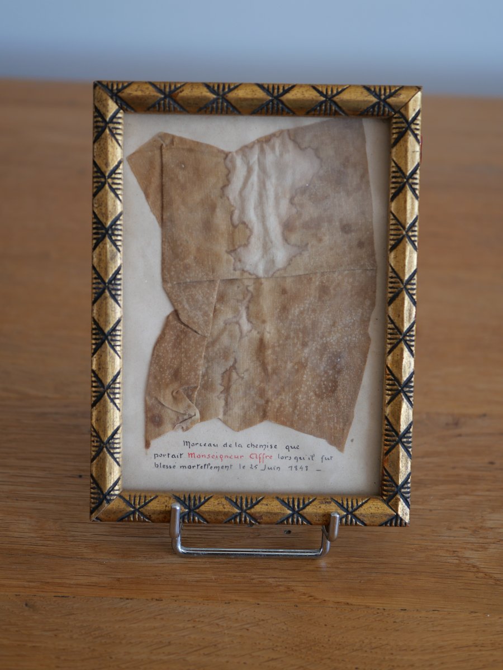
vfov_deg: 32.2
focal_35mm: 60
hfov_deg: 24.4
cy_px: 335
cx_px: 252
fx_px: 1162
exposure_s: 1/60
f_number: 2.8
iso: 200
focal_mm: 30
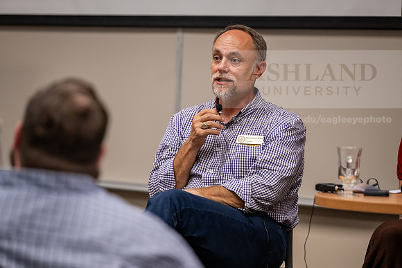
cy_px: 134
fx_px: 1955
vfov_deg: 7.9
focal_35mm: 175
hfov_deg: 11.7
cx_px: 201
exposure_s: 1/200
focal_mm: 175
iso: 1600
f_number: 2.8
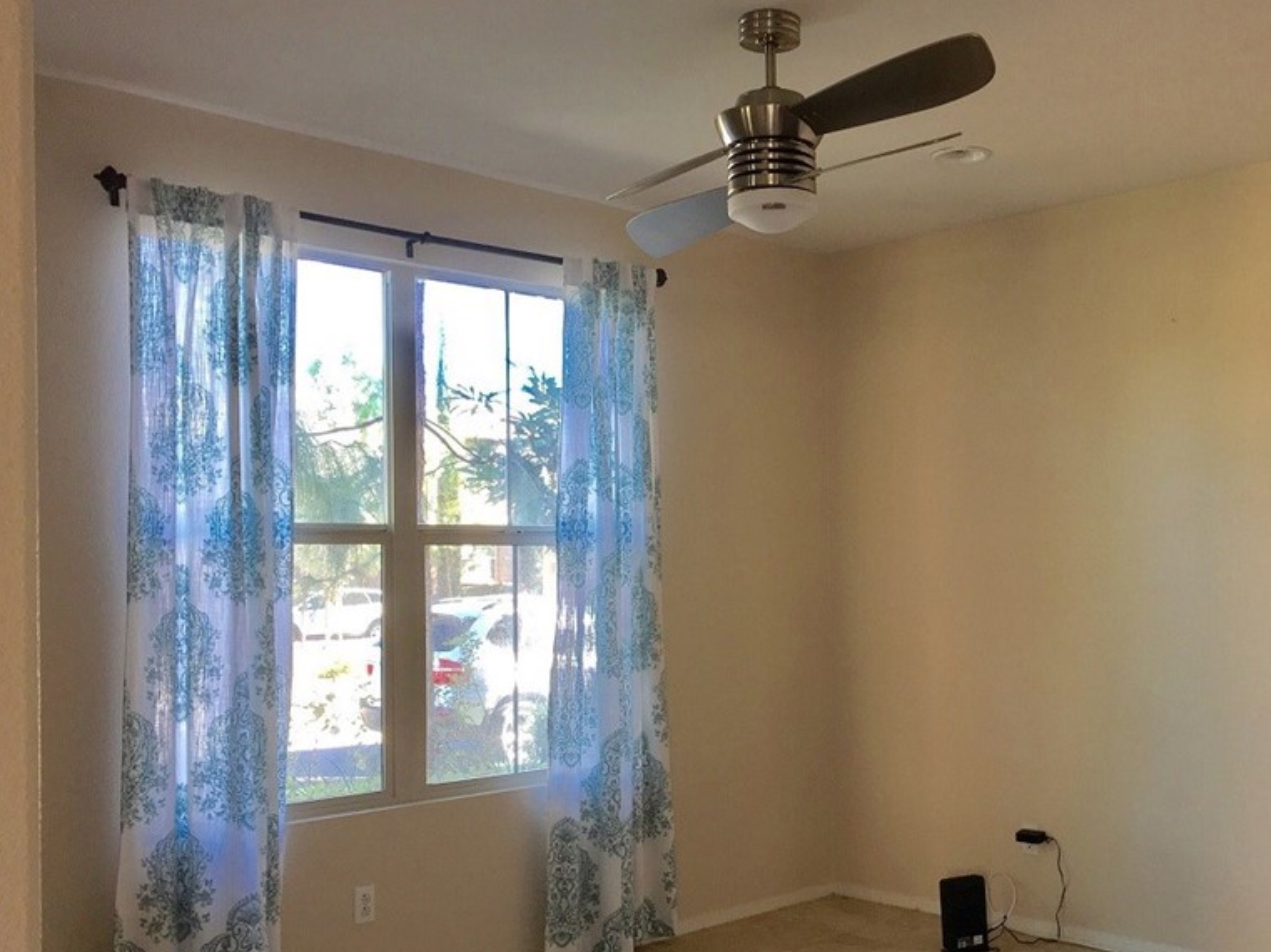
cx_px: 777
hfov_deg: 47.5
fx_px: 1431
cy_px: 547
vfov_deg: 36.7
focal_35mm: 39
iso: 25
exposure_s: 1/30
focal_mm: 4.15
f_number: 2.2
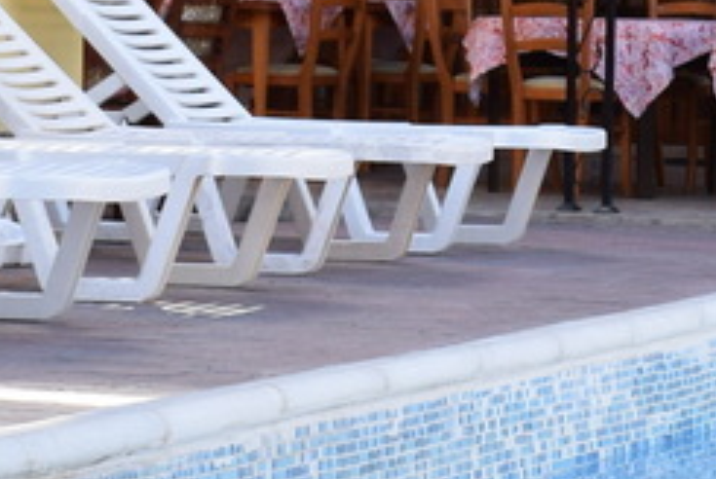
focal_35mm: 220
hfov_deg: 9.2
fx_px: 4381
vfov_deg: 6.2
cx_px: 909
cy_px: 537
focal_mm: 30
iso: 400
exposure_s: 1/160
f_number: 8
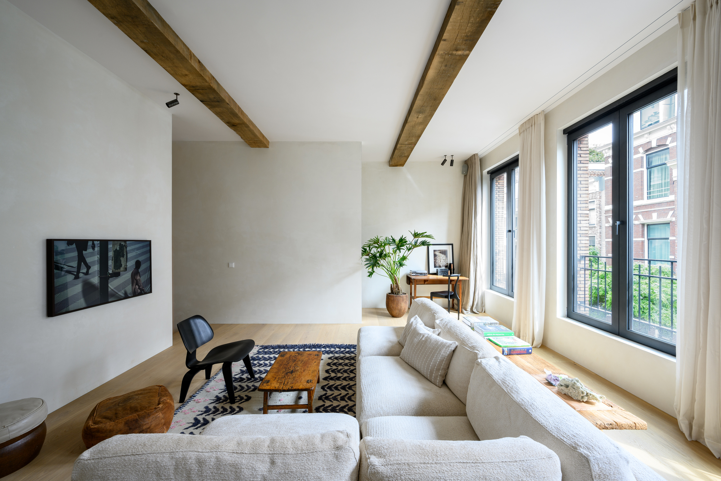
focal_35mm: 14
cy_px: 240
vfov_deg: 81.2
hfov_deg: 104.3
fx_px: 280
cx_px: 360
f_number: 11
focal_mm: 14
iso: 64
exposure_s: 1/6
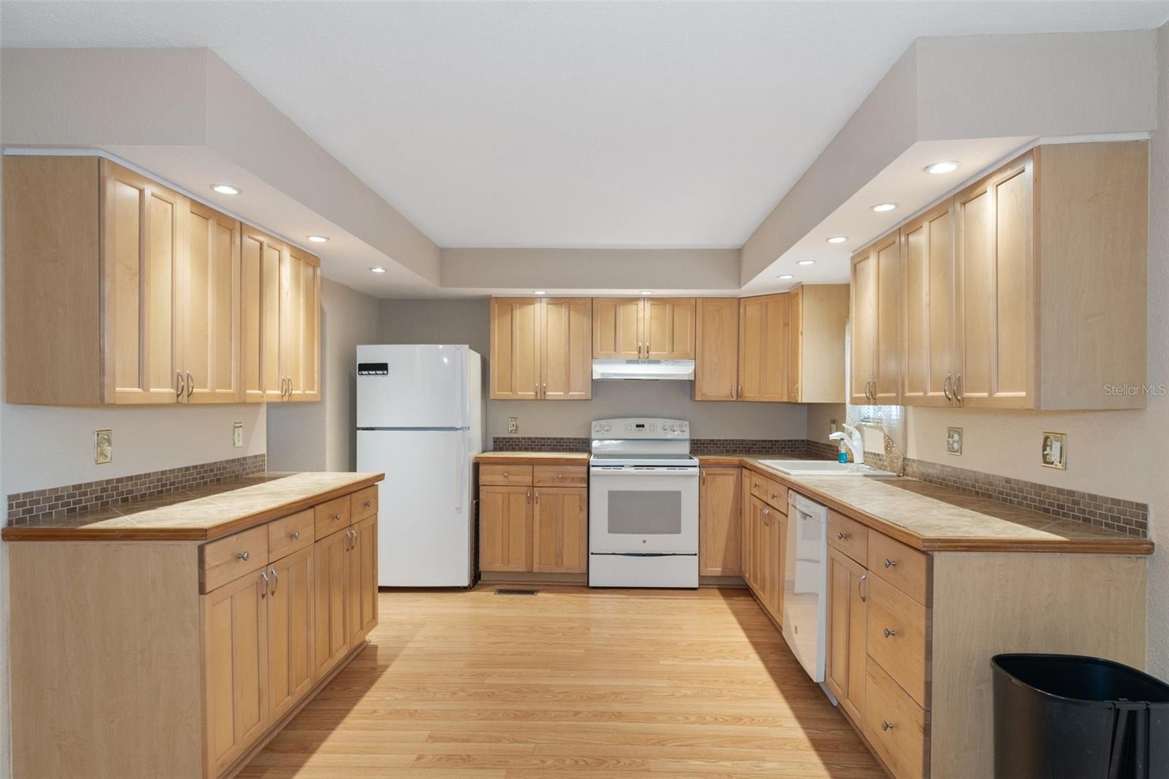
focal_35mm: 20
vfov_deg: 63.2
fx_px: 633
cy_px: 390
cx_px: 584
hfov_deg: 85.4
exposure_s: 1.3
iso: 640
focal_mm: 13
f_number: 8
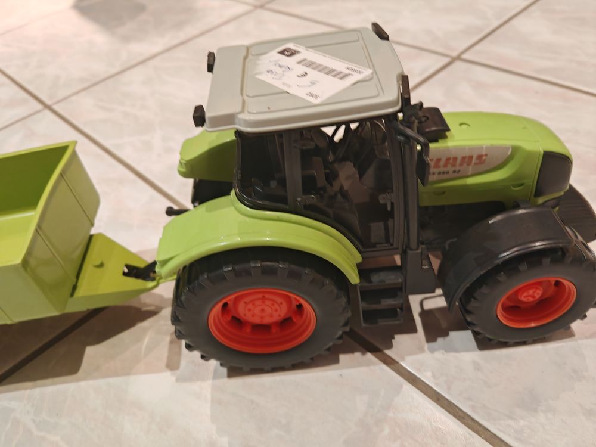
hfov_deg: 65.3
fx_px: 465
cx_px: 298
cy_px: 224
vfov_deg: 51.4
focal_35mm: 27
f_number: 1.9
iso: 1000
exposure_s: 1/33
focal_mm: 6.67
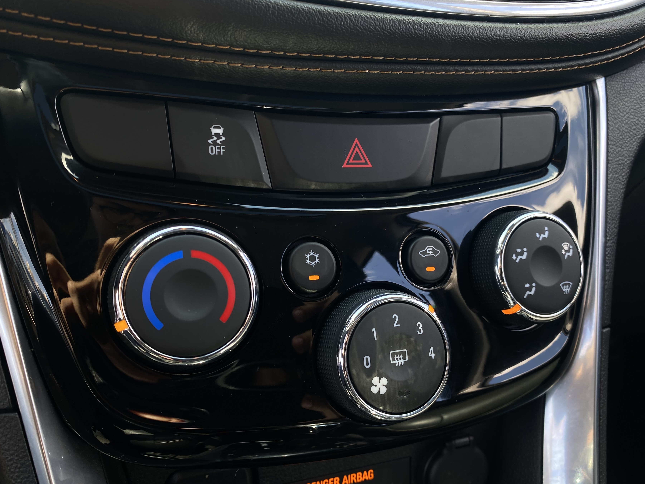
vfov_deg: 48.2
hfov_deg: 61.7
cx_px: 320
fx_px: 540
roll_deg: -5.6
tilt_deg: -19.7
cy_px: 262
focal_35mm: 29
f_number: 1.8
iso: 32
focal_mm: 4.25
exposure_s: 1/122
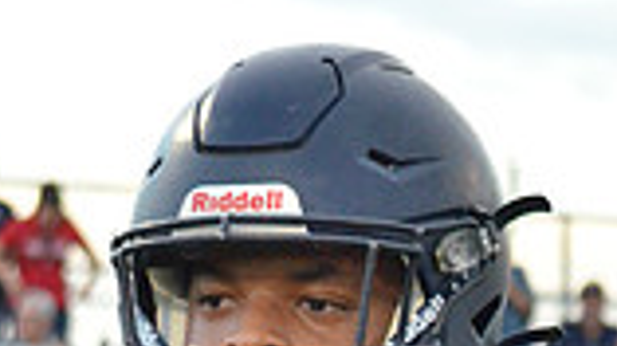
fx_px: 5213
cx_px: 346
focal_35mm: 319
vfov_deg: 3.7
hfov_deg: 6.8
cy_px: 1022
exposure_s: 1/500
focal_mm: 55
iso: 3200
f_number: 4.5
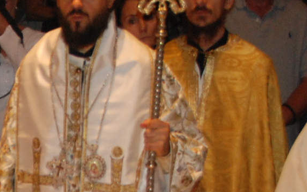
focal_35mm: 218
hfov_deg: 9.4
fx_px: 1824
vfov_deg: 6.0
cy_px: 244
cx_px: -117
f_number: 4
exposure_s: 1/60
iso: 400
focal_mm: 28
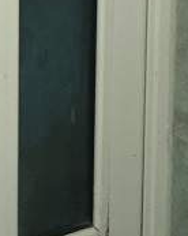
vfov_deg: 10.9
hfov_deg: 9.0
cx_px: -134
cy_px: -202
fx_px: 1150
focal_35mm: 165
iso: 50
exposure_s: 1/16
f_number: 2.2
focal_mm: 4.15
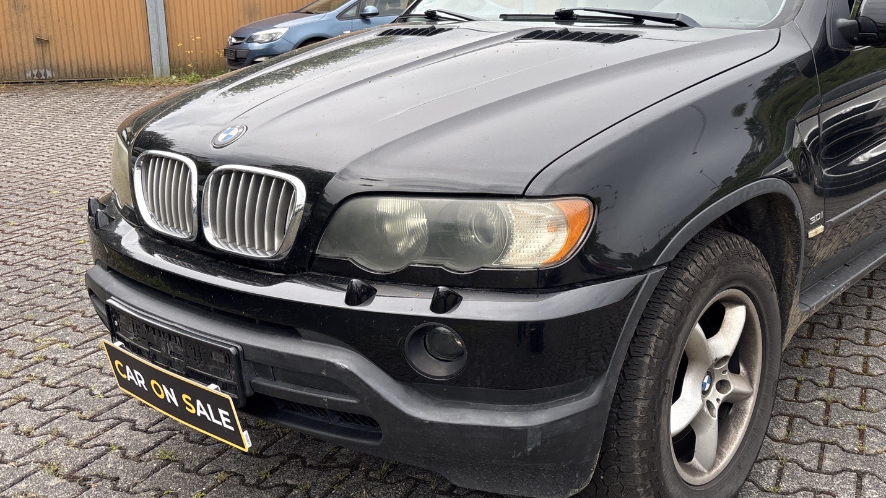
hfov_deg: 52.1
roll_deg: -0.3
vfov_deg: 31.1
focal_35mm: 38
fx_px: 893
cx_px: 562
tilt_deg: -11.5
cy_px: 207
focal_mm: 5.96
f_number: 1.6
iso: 50
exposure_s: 1/707
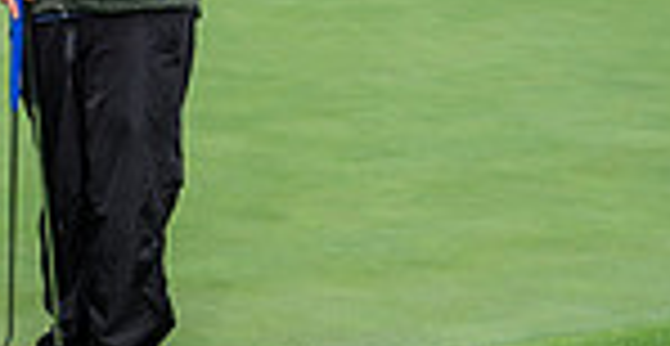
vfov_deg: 11.0
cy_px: -132
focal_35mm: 100
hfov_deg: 19.5
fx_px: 1743
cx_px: -279
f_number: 5.6
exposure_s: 1/400
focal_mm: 24
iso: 400
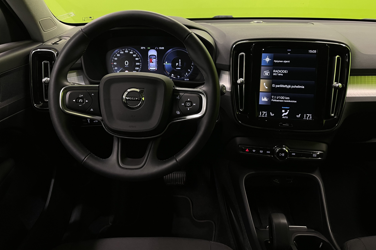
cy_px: 108
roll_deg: +0.2
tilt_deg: -22.9
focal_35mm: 28
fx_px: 292
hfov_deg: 65.5
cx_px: 189
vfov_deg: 46.3
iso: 200
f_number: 1.6
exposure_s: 1/50
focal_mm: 4.2
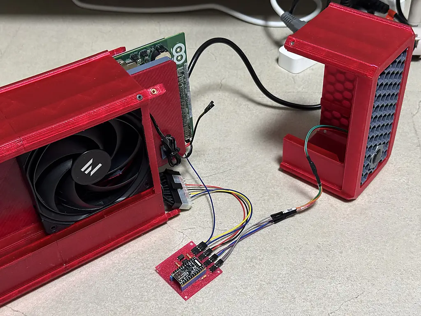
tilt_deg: -41.6
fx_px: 584
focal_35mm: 48
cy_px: 158
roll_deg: +4.9
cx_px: 210
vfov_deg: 30.3
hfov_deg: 39.7
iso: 200
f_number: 1.78
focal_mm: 6.76
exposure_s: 1/40
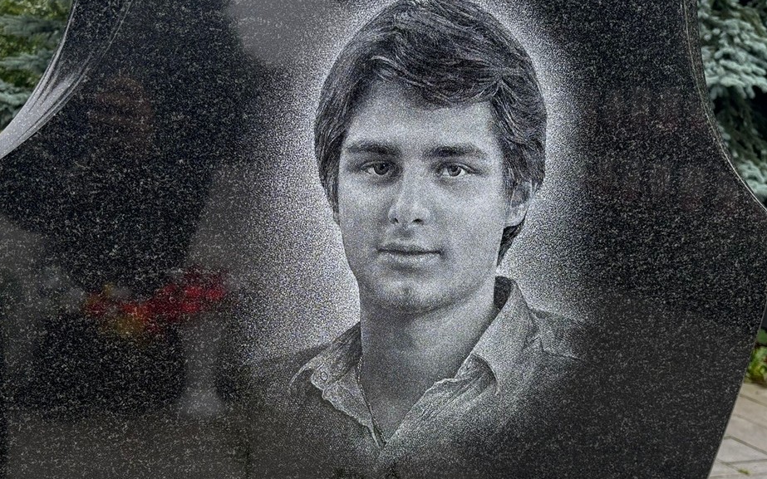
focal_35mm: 43
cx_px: 359
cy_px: 324
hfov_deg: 46.2
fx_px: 899
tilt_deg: -12.8
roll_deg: -2.5
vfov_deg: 29.6
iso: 50
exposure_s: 1/657
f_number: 1.6
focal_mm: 5.96
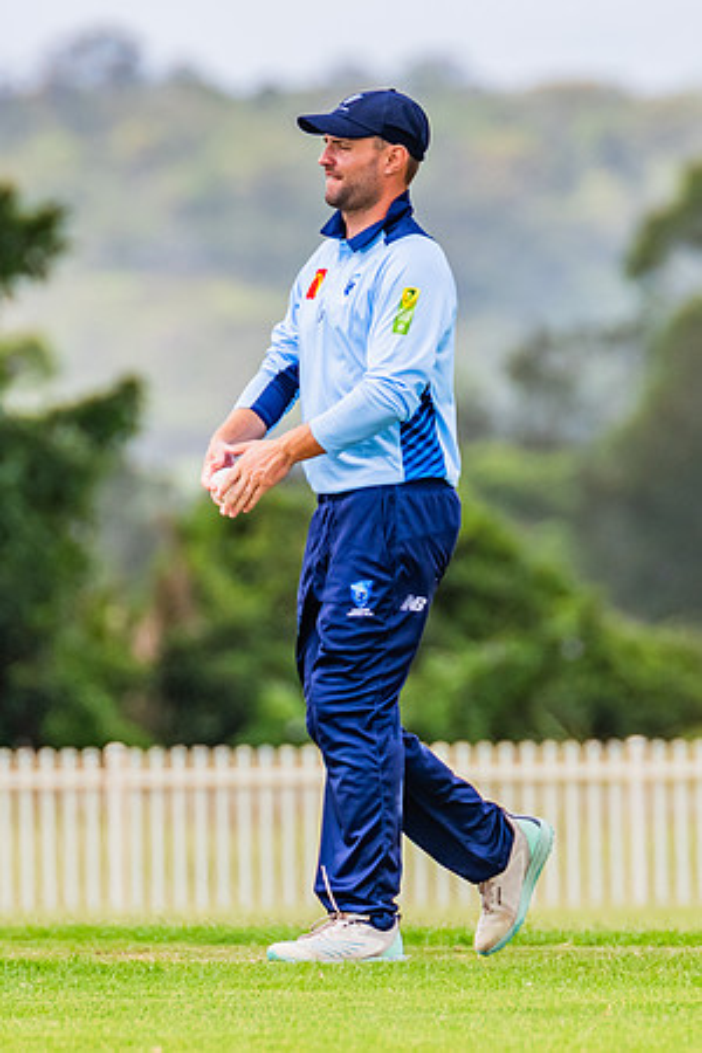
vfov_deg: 1.7
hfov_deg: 1.2
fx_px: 34743
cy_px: 518
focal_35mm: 1188
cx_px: 279
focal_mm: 600
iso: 800
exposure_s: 1/1250
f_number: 9
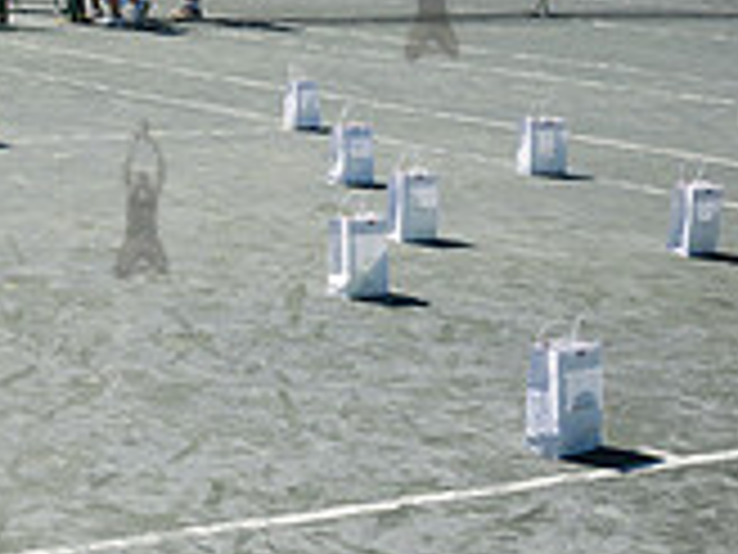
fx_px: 1961
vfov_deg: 15.7
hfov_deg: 18.3
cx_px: -441
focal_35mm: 92
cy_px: -20
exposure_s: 1/800
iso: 200
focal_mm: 27
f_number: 5
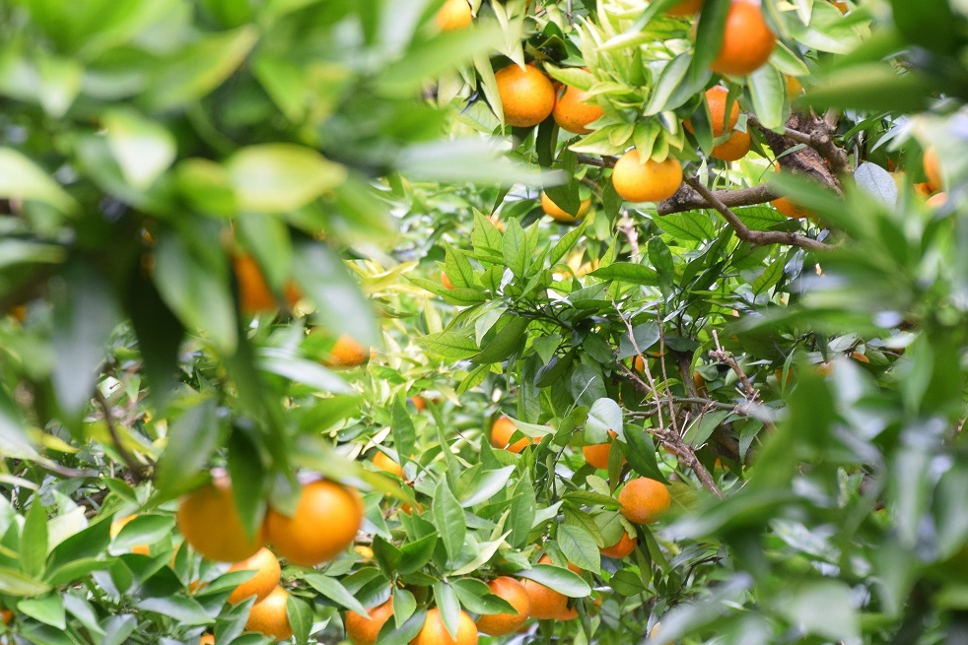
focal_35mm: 197
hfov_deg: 10.4
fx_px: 5298
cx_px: 397
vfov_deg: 7.0
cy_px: 431
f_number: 5.6
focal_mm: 86
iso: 400
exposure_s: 1/80
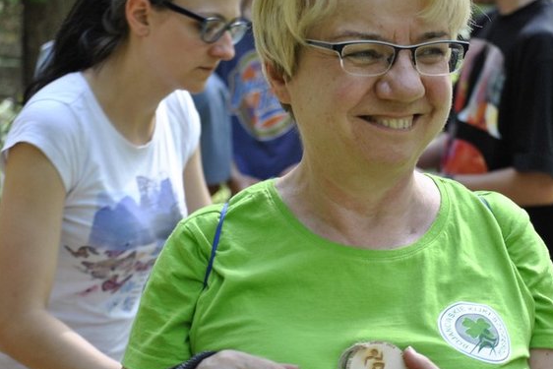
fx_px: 1468
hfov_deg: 21.3
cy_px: 165
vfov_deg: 14.3
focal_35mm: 96
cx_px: 272
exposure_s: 1/250
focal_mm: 55
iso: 800
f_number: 4
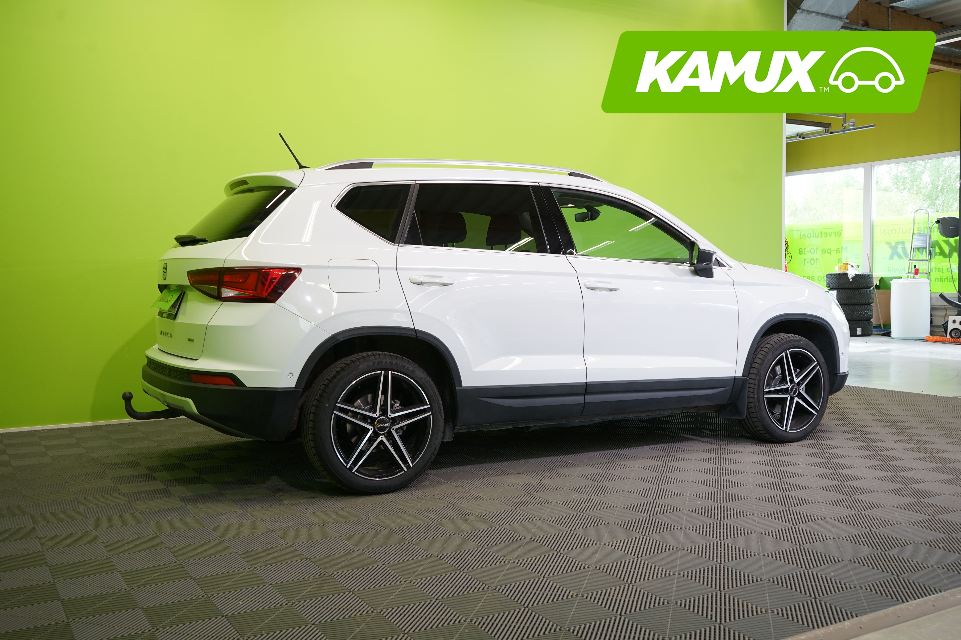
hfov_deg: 57.2
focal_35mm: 33
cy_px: 320
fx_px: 881
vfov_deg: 40.0
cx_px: 480
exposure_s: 1/40
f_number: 6.3
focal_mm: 33
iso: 500
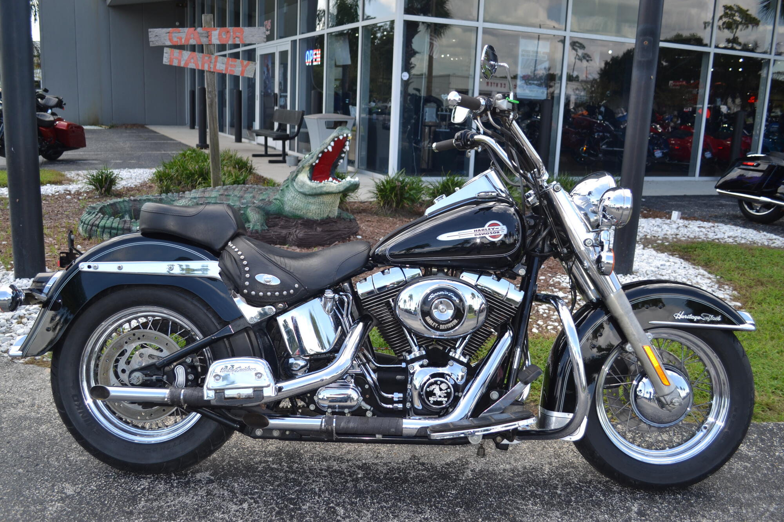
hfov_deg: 57.2
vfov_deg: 40.0
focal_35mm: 33
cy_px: 261
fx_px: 719
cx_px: 392
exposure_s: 1/200
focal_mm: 22
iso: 100
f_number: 4
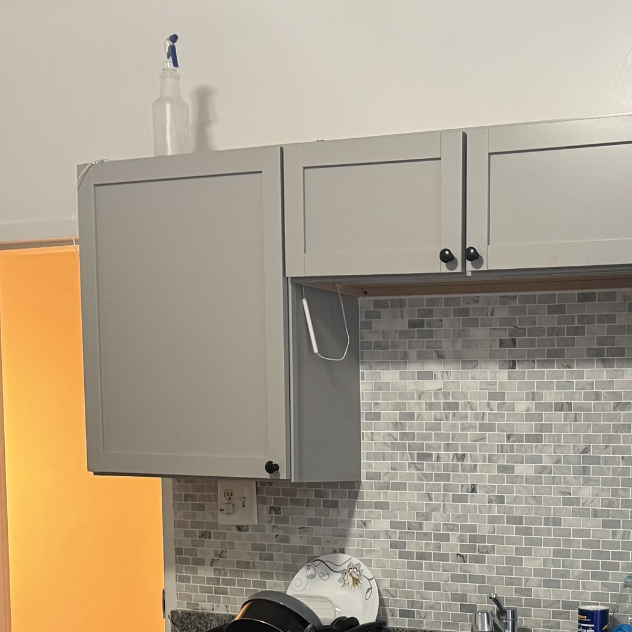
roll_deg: -0.3
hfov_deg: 27.0
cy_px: 613
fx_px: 1281
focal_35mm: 62
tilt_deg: -6.1
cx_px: 532
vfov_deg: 26.4
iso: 250
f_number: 1.78
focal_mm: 6.76
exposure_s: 1/60
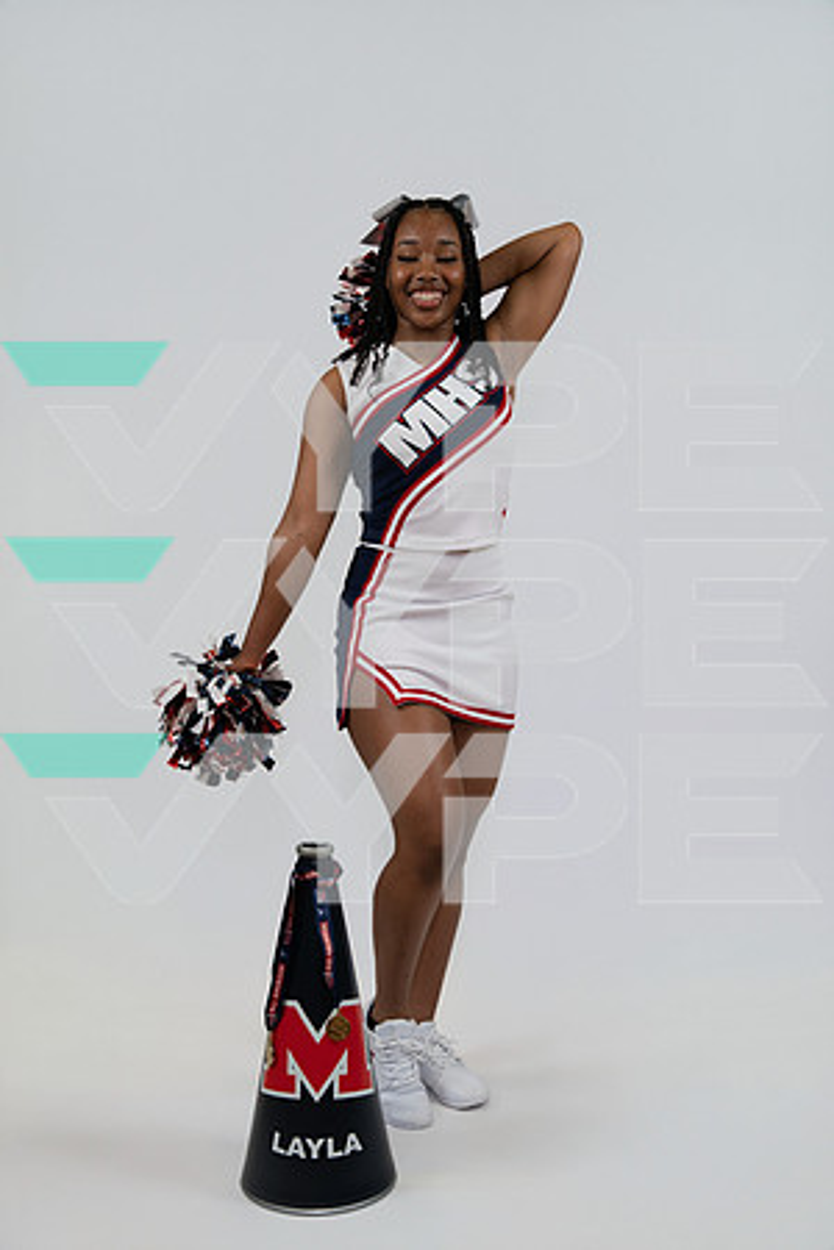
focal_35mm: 40
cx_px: 417
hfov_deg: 33.1
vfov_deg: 48.0
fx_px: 1404
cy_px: 625
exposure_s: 1/125
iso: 320
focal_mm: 40.4
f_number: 4
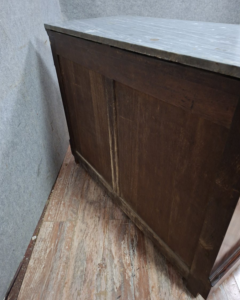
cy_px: 144
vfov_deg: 70.2
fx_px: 213
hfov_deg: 58.8
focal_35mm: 24
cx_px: 120
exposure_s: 1/20
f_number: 1.8
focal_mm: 5.54
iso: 1000
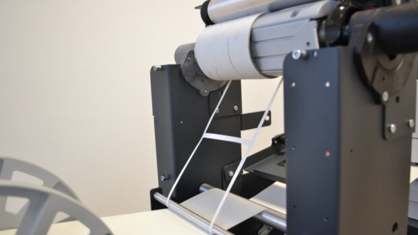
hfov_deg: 66.1
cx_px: 205
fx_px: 321
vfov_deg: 40.2
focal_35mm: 29
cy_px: 121
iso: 400
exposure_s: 1/30
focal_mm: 18
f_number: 3.5
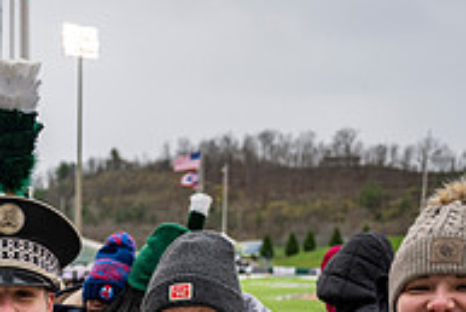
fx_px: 933
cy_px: 441
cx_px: 17
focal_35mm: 72
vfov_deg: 17.4
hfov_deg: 26.7
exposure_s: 1/500
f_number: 2.8
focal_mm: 24
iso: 160
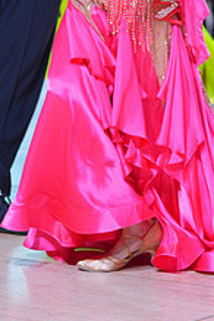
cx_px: 100
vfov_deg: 8.7
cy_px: -53
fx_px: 2077
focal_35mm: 233
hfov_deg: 5.9
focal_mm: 88
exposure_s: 1/400
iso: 640
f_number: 2.8
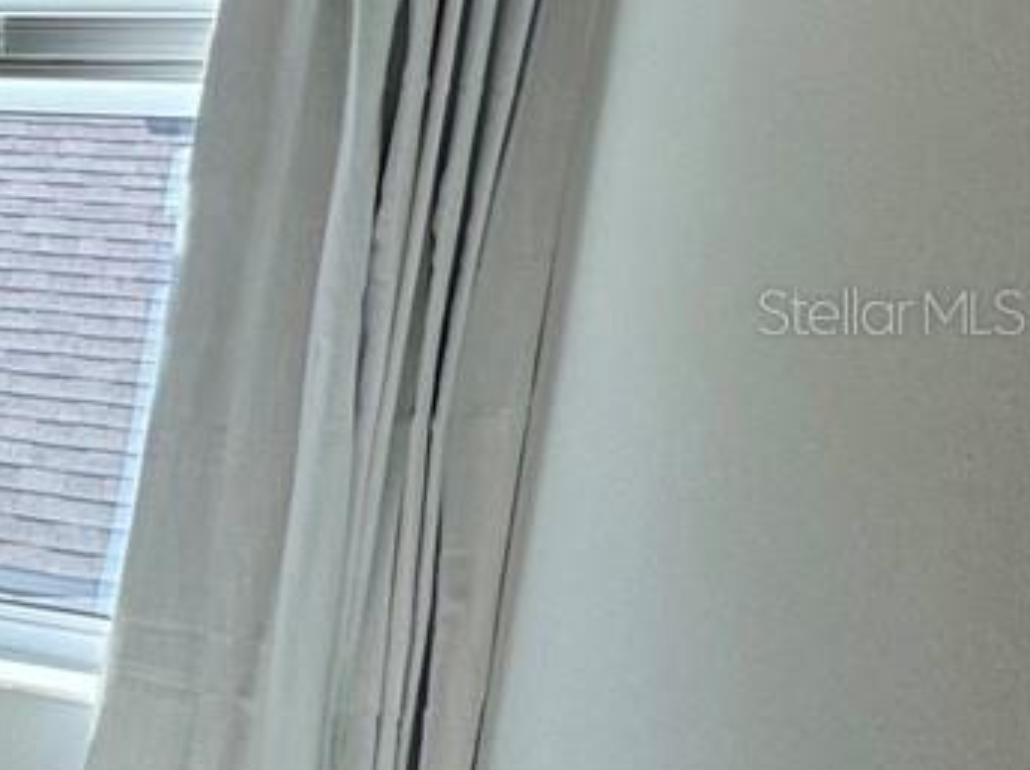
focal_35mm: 65
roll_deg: +0.2
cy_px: 310
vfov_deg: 22.5
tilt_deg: -11.0
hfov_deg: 16.0
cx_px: -1349
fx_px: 1932
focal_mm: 2.22
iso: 64
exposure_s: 1/120
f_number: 2.2
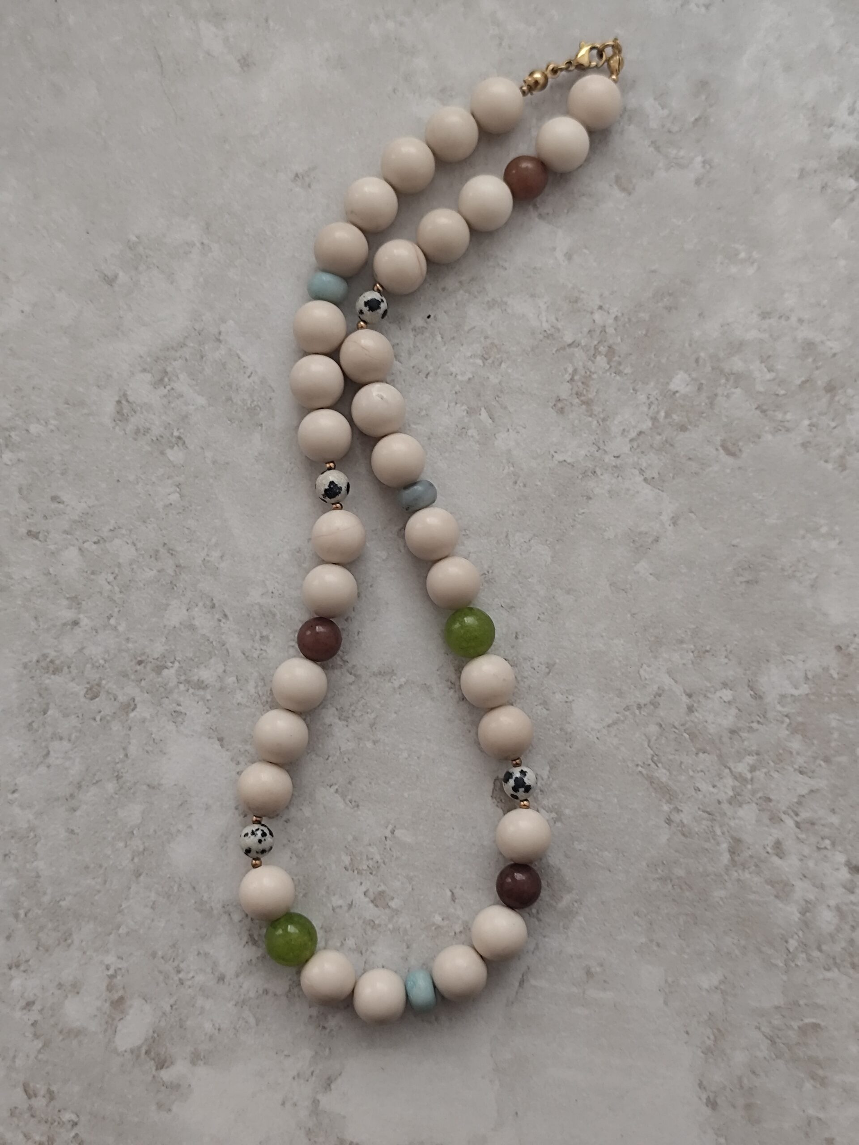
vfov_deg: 41.2
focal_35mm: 46
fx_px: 1522
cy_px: 572
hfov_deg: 31.5
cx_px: 430
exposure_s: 1/25
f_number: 1.65
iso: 500
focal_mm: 6.19
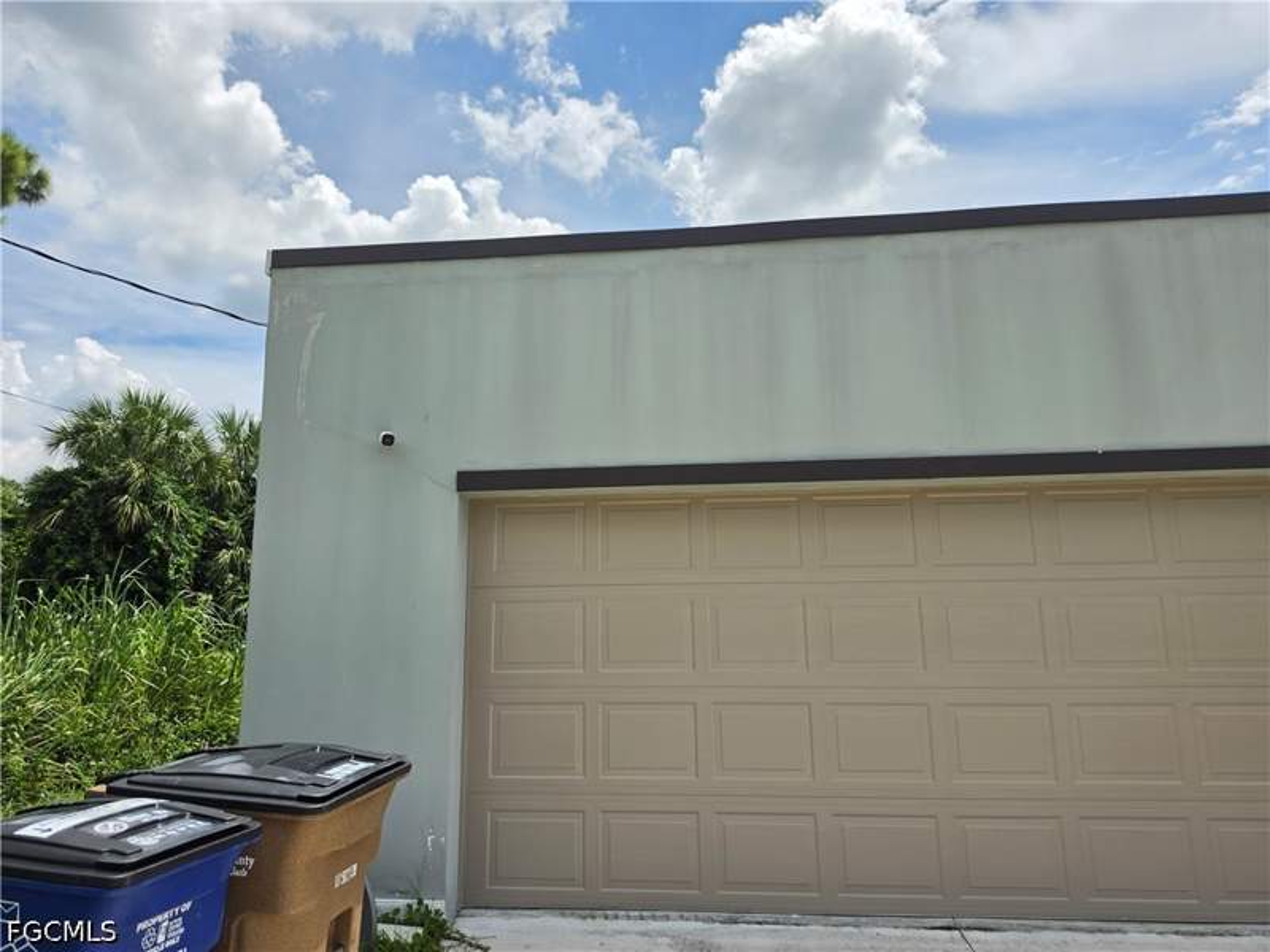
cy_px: 476
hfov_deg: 73.9
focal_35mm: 23
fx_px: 844
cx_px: 635
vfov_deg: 58.9
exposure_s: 1/7939
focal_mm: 6.5
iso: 50
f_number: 1.4
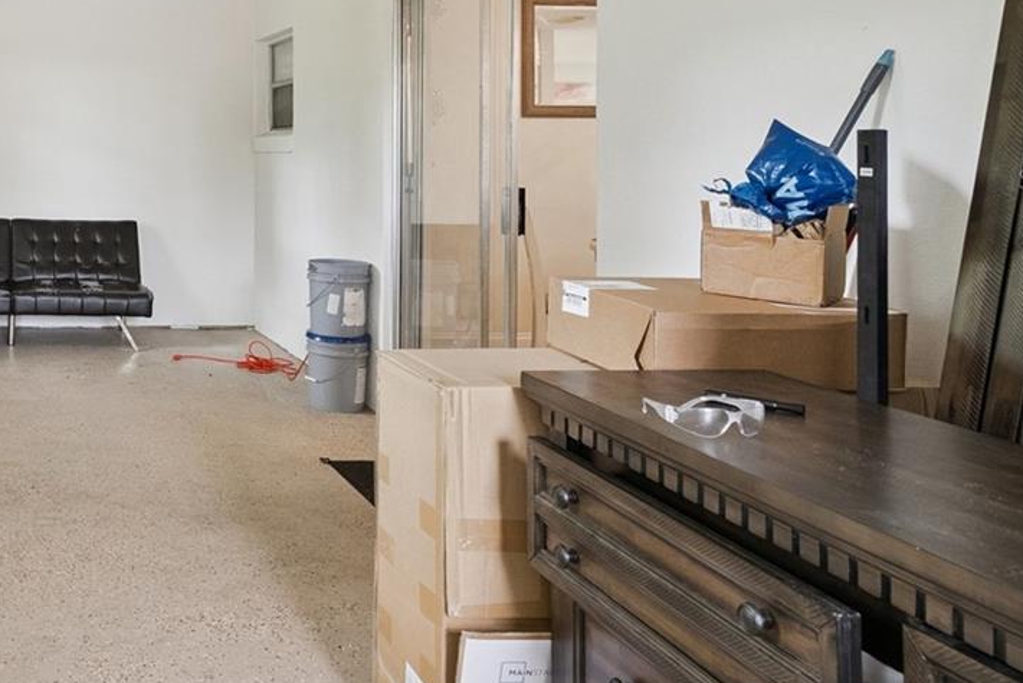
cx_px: -4
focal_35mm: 36
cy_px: 178
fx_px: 1024
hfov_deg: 44.9
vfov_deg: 36.1
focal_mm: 16
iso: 2000
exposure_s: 1/50
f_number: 8
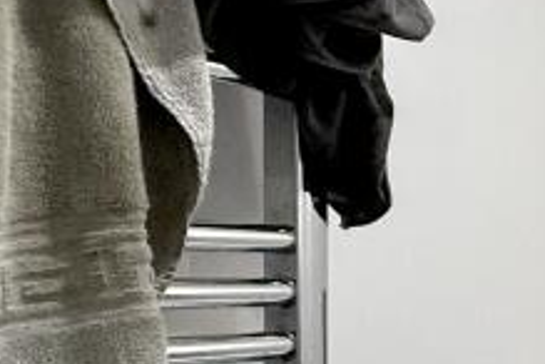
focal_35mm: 68
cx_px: 1272
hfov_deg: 15.8
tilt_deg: +0.0
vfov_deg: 19.8
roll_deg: -0.2
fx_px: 1029
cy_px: 287
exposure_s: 1/100
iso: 250
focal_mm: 2.22
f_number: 2.2
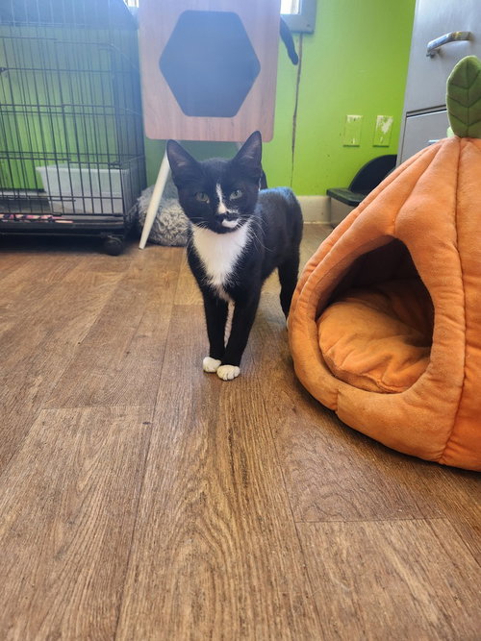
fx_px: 426
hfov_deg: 58.9
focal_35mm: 23
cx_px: 240
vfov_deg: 73.9
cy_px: 320
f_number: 1.8
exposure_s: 1/120
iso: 250
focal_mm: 5.4
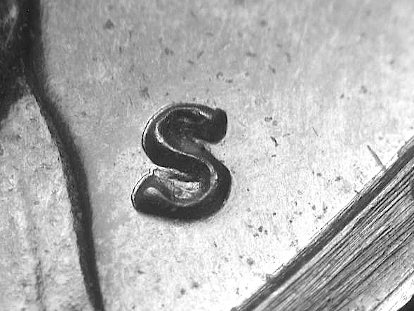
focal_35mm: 167
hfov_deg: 11.8
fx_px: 1998
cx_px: 203
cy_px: 155
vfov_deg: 8.9
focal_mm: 32
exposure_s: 1/10.5
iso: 100
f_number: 5.1
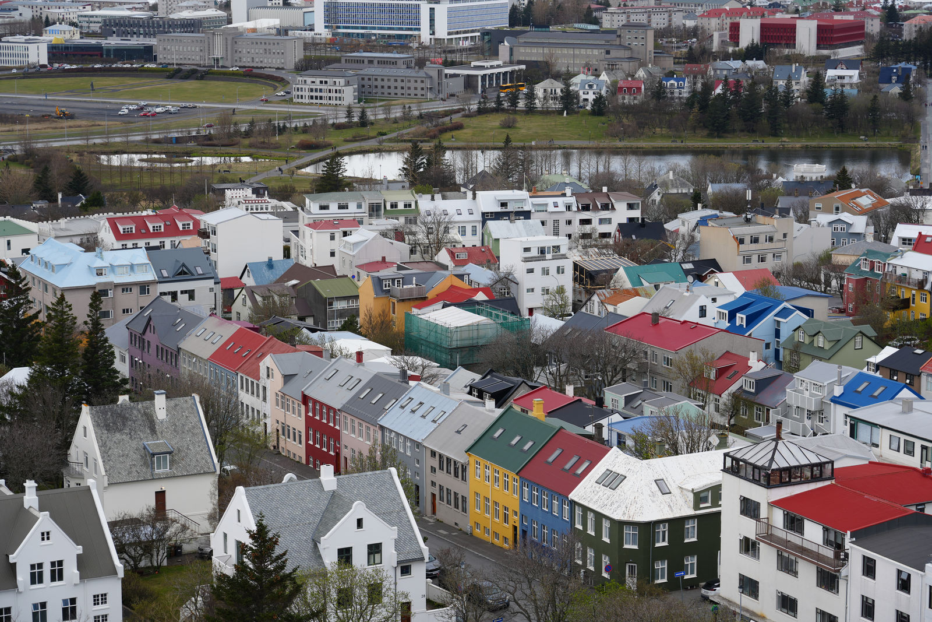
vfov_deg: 15.5
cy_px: 311
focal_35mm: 88
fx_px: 2278
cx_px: 466
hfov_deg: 23.1
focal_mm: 88
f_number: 7.1
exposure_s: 1/160
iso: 100
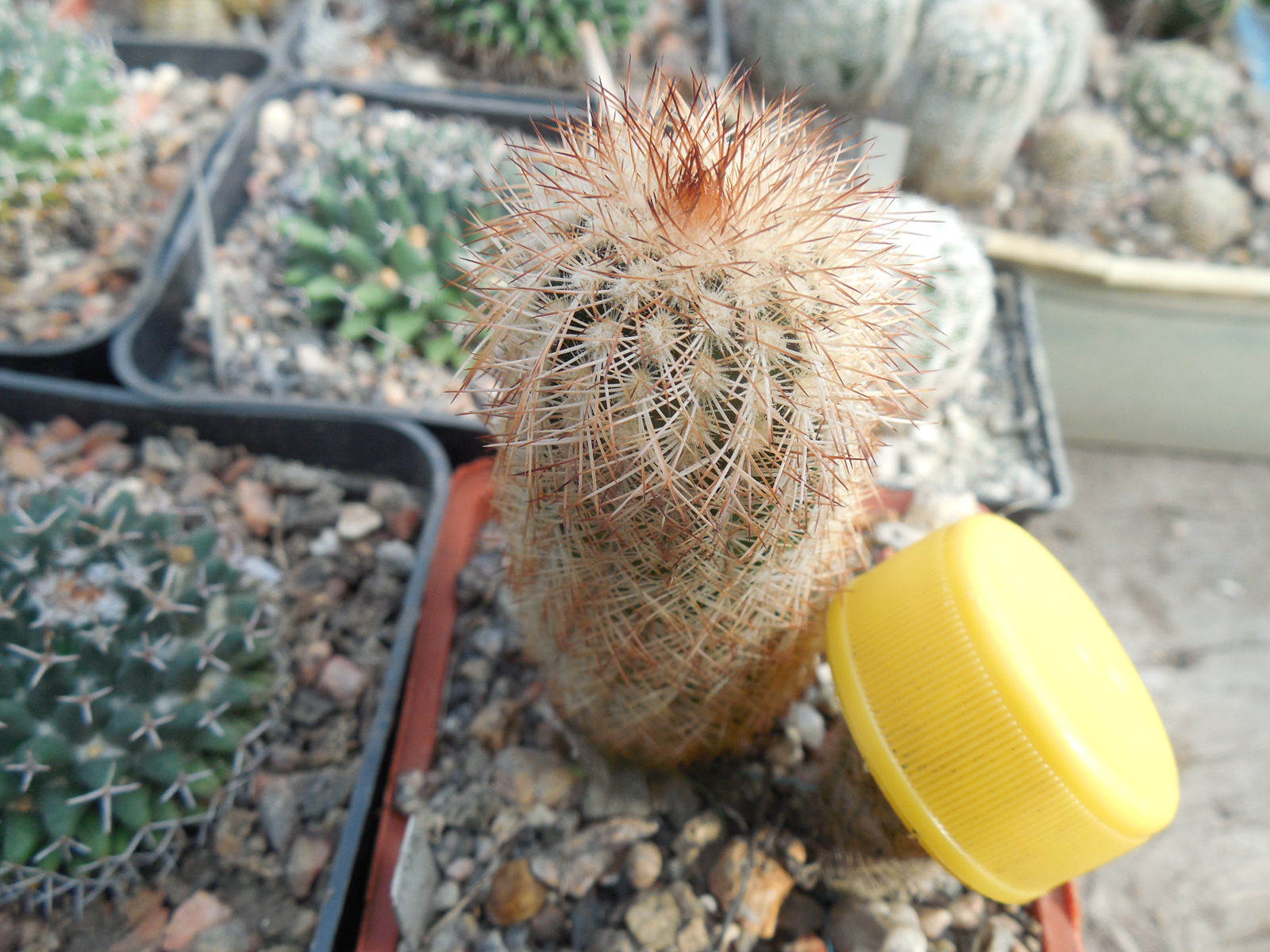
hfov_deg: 58.4
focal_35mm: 31
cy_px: 476
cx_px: 635
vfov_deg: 45.4
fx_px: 1137
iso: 125
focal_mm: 5.6
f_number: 3.6
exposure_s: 1/125
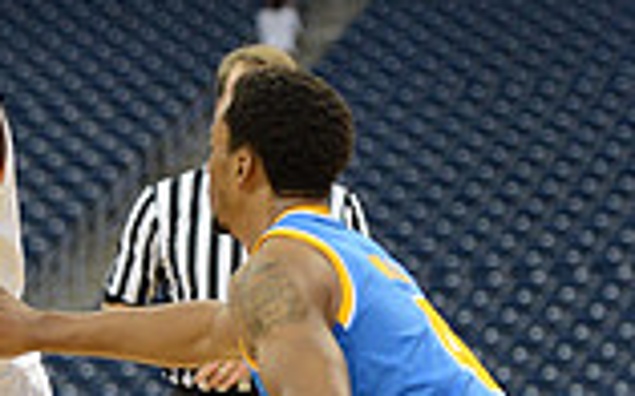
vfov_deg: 5.2
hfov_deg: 8.3
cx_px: 117
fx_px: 4360
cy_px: 388
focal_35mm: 252
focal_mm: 86
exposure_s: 1/1250
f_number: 2.8
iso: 3200
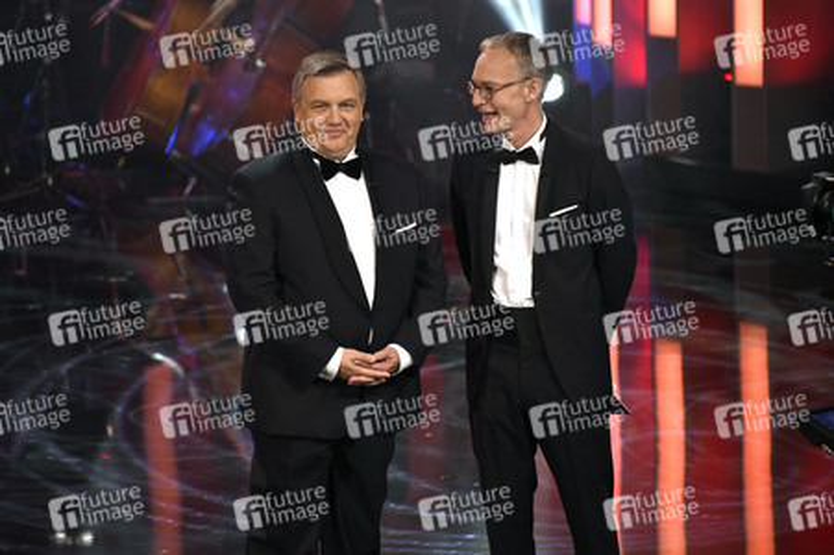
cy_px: 278
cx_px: 417
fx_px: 6945
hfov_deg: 6.9
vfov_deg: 4.6
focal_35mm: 300
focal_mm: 300
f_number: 6.3
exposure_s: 1/160
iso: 1600
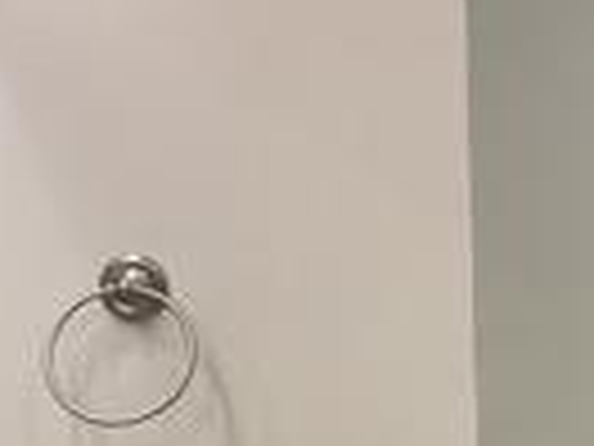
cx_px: 1026
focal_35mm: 141
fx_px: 2420
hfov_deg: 12.9
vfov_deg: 10.4
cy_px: 432
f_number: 1.8
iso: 40
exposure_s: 1/60
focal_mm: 3
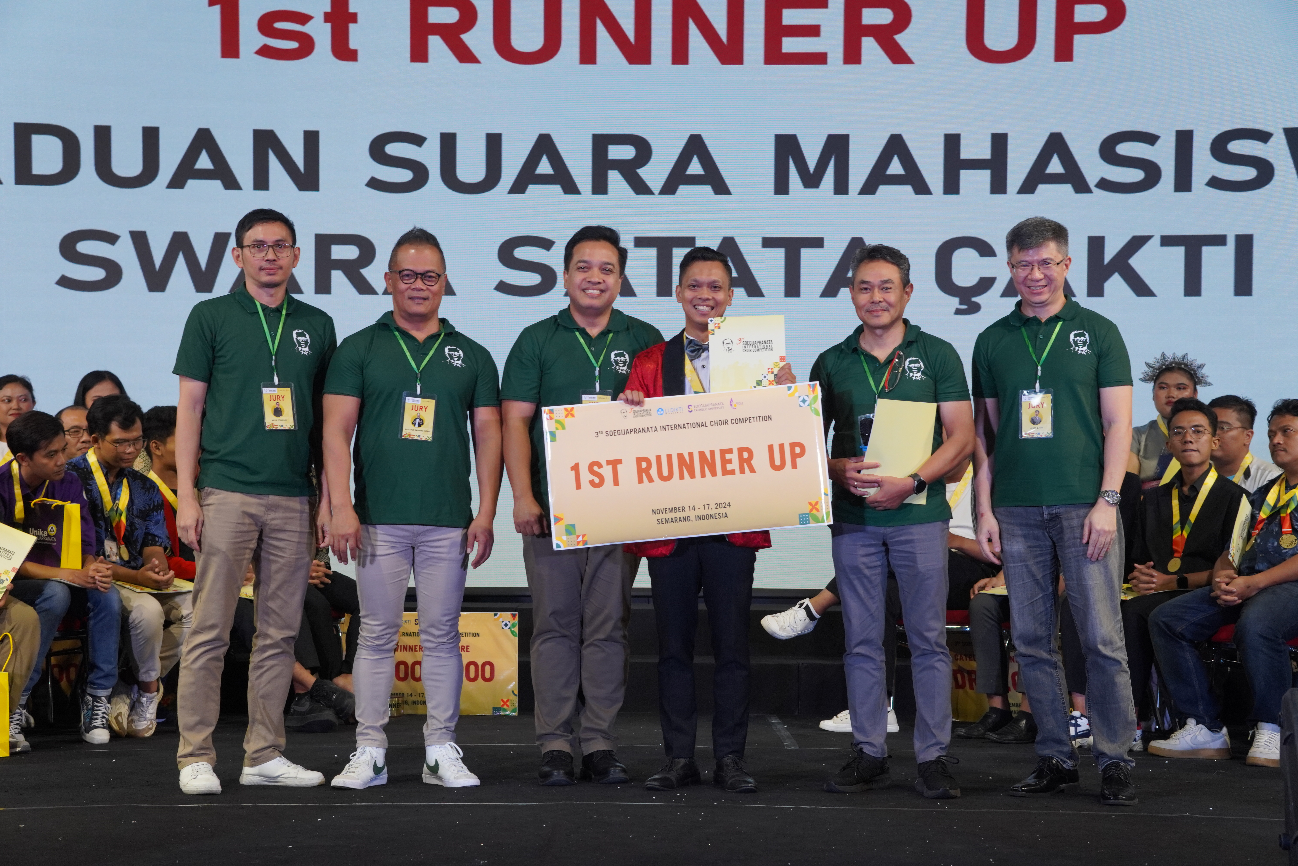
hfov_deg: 24.2
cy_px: 433
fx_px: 3028
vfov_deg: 16.3
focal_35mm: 84
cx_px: 649
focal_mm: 56
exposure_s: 1/160
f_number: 4.5
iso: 800
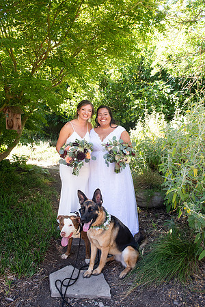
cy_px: 154
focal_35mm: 24
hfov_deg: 53.1
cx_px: 102
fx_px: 205
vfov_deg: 73.7
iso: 640
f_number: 5
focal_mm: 24
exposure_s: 1/200
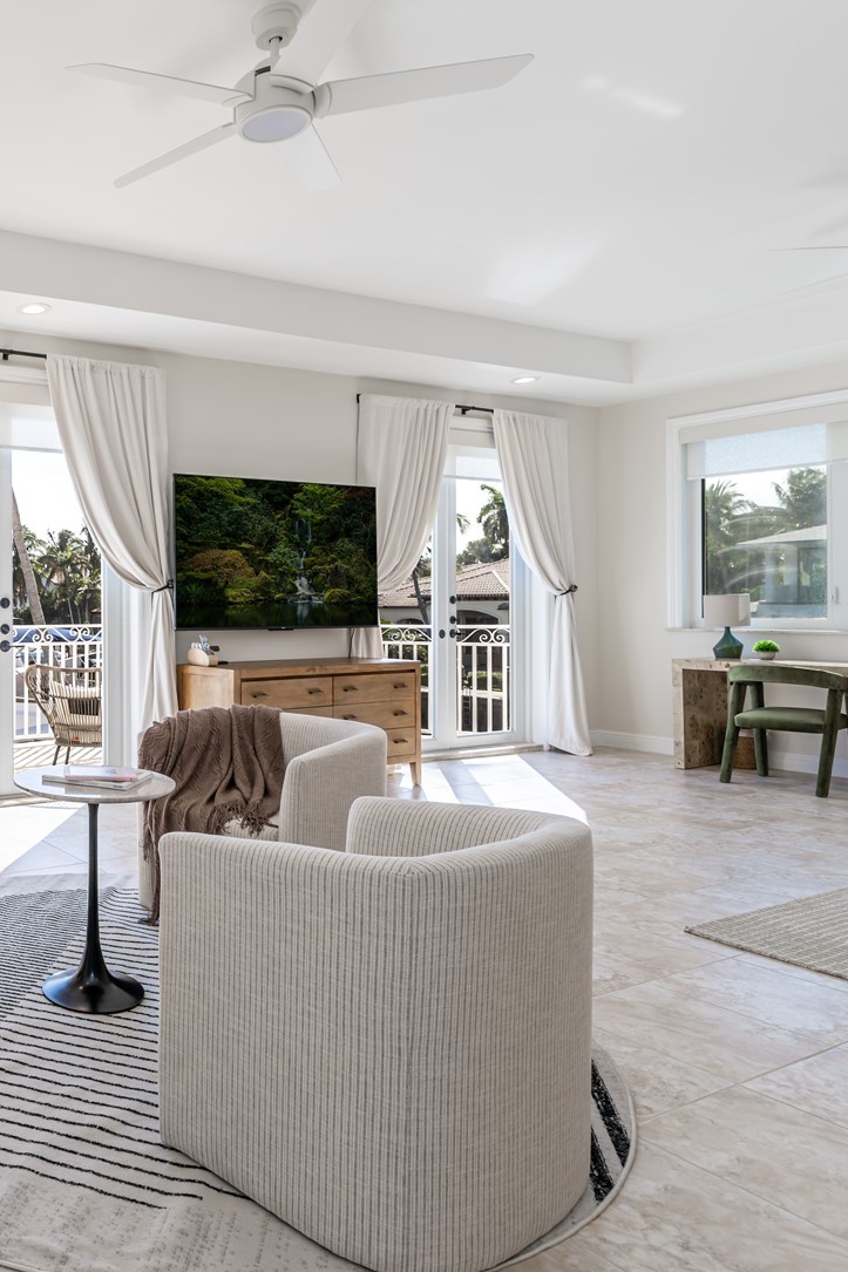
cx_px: -29
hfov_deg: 42.9
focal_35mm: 25
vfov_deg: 71.5
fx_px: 884
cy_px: 611
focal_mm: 16
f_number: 8
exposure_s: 1/80
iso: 100
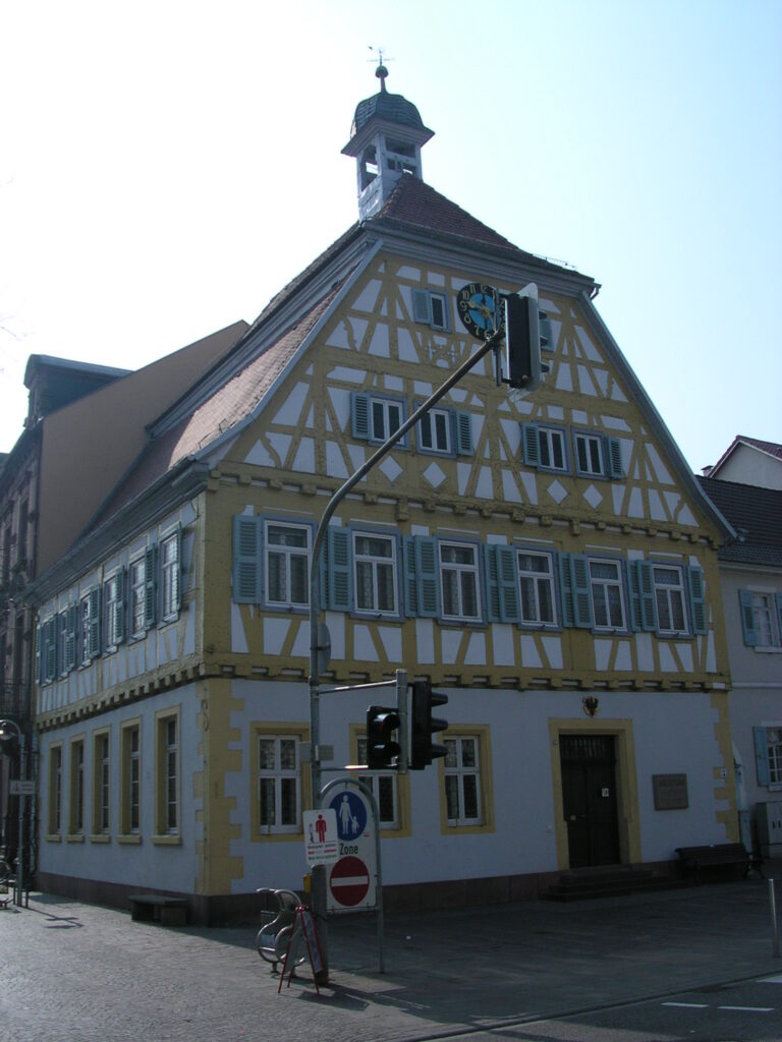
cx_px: 391
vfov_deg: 50.1
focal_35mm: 37
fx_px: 1114
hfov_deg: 38.7
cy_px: 521
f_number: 4.5
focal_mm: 5.6
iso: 100
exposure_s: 1/626
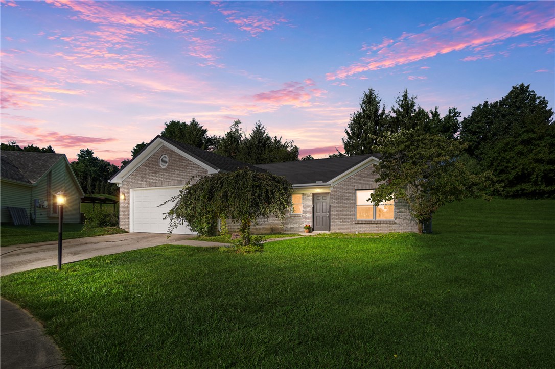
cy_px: 184
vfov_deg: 63.2
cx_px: 278
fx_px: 300
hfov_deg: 85.4
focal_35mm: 20
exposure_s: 1/1600
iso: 100
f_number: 4
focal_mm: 13
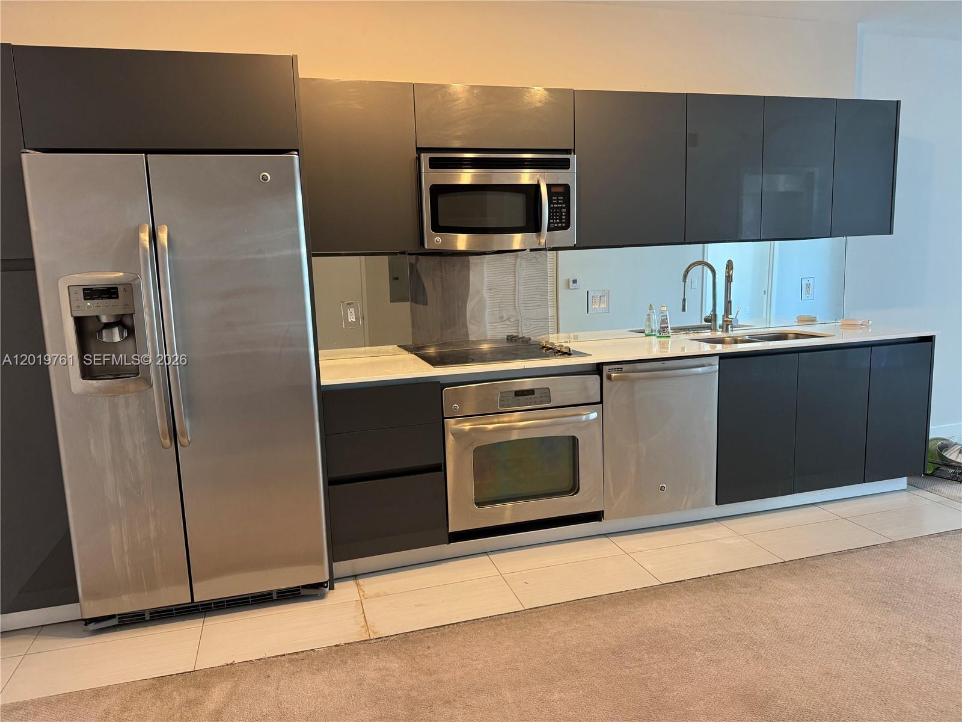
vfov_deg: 56.8
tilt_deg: -9.5
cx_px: 481
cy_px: 361
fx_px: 667
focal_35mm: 24
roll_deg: +1.6
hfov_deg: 71.6
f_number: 1.78
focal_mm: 6.76
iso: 250
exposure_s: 1/60
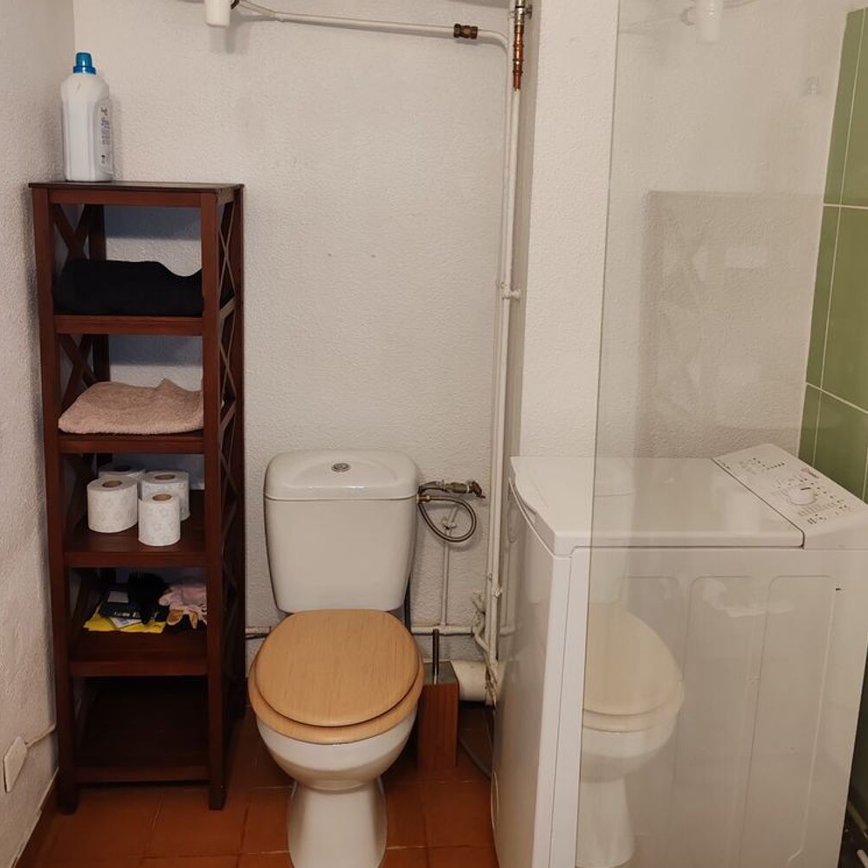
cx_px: 434
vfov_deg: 50.6
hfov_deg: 51.1
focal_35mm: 32
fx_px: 908
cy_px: 324
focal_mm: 6.12
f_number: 1.9
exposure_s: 1/50
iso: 2000
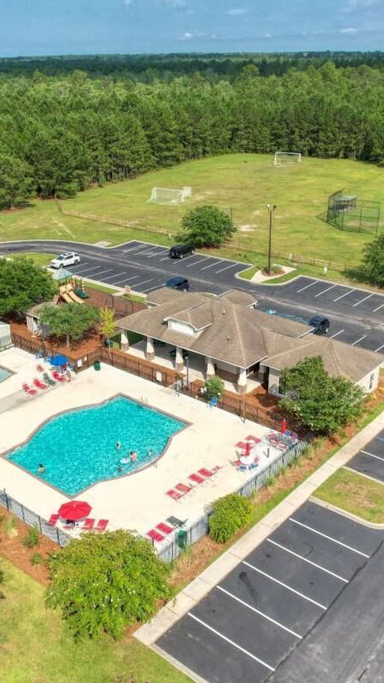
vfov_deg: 56.6
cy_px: 342
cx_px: 170
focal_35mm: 35
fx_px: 634
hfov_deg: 33.7
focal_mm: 8.4
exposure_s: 1/1600
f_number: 2.8
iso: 100
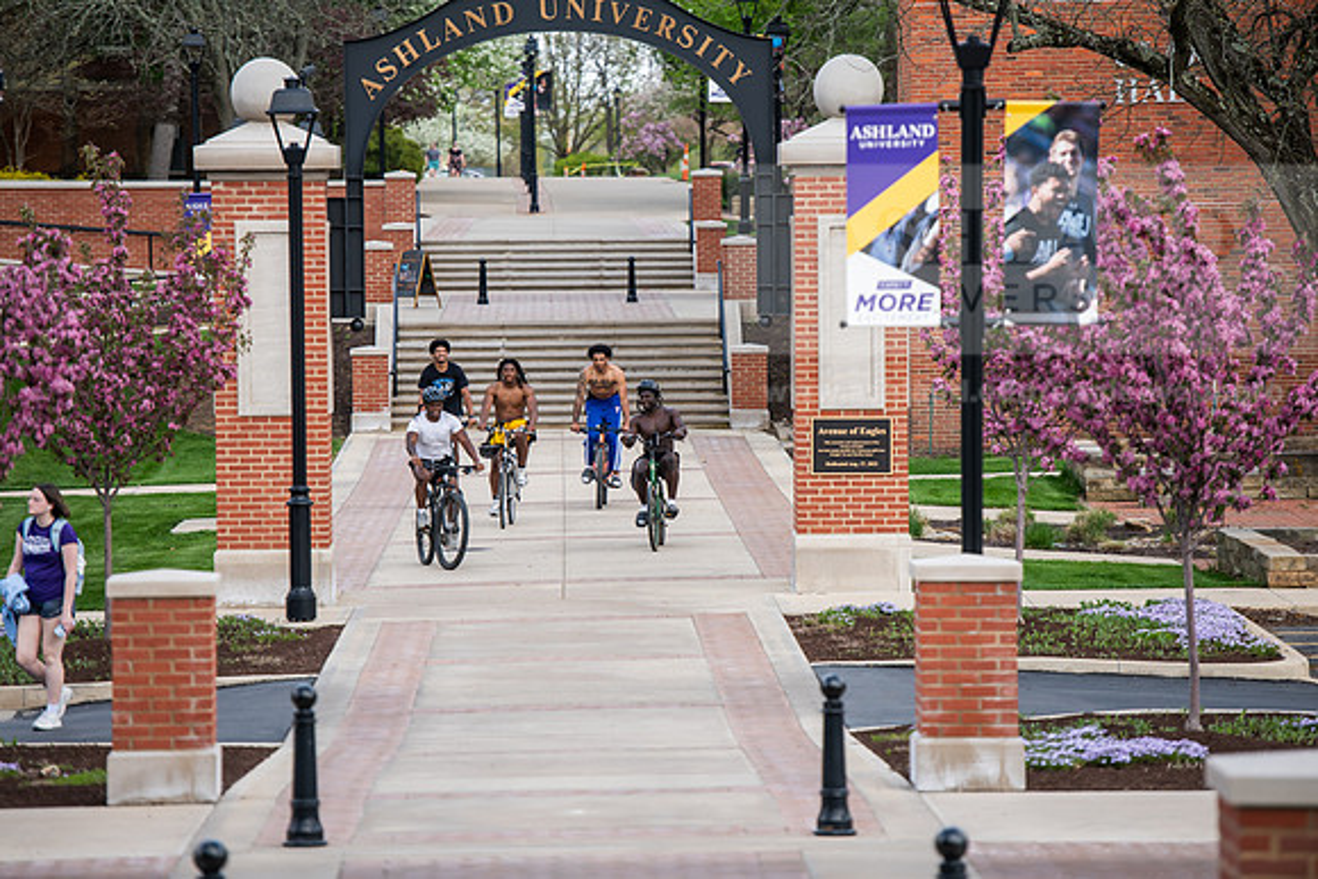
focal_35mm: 175
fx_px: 6408
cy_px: 440
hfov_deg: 11.7
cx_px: 659
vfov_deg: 7.9
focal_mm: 175
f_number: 3.5
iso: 200
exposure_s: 1/640
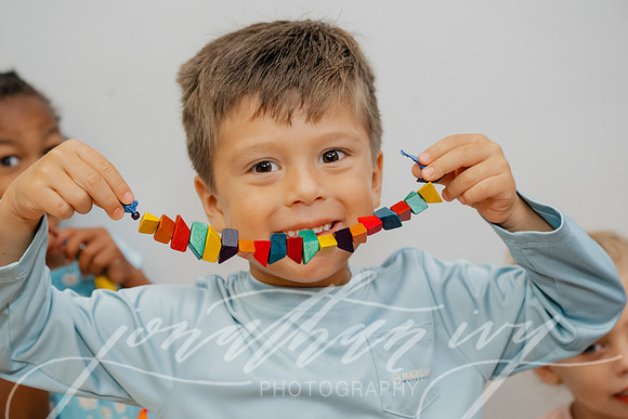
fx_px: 1221
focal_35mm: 70
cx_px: 314
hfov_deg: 28.8
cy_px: 210
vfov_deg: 19.5
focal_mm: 70
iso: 2000
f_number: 5.6
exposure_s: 1/200
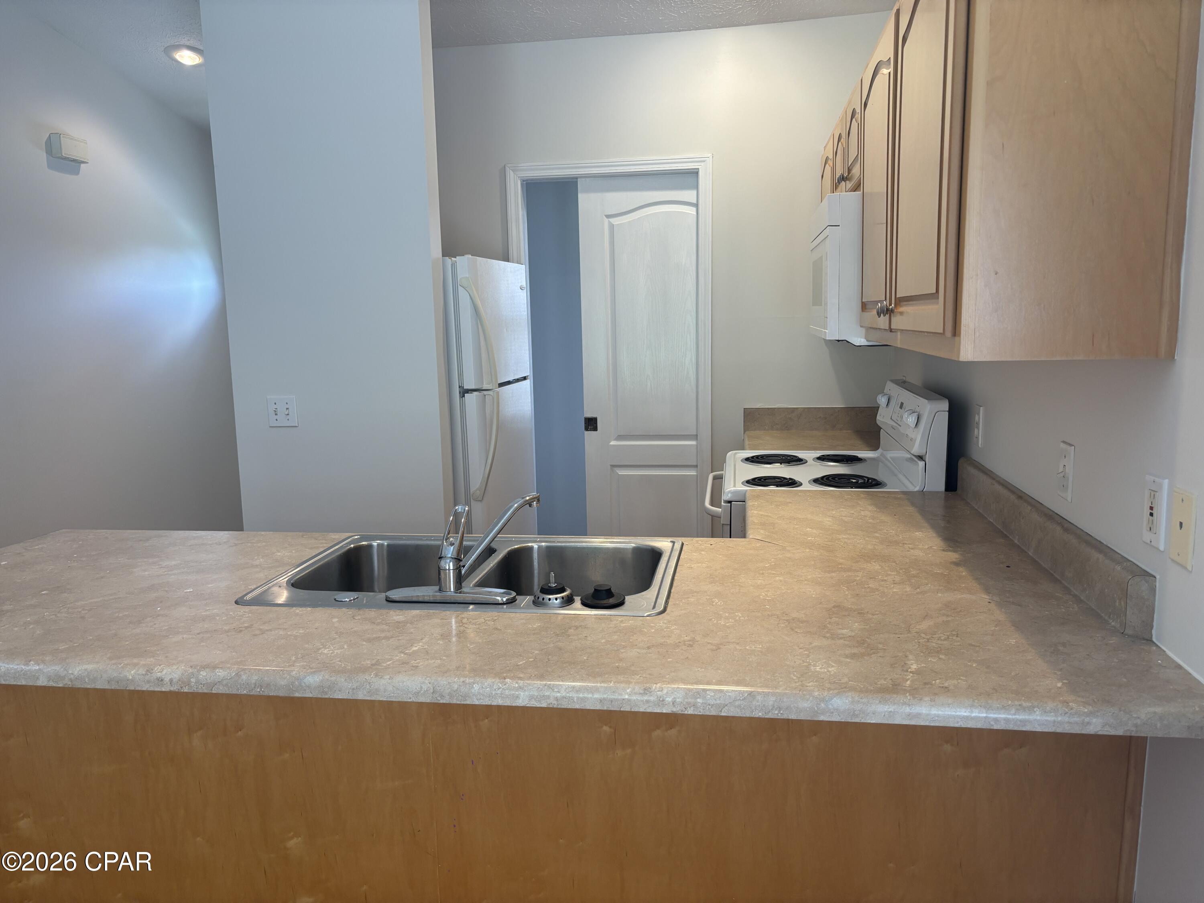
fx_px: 904
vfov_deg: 53.1
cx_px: 602
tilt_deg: -9.1
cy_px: 452
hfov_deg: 67.3
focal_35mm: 26
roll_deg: +1.8
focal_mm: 5.96
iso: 80
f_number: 1.6
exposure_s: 1/120
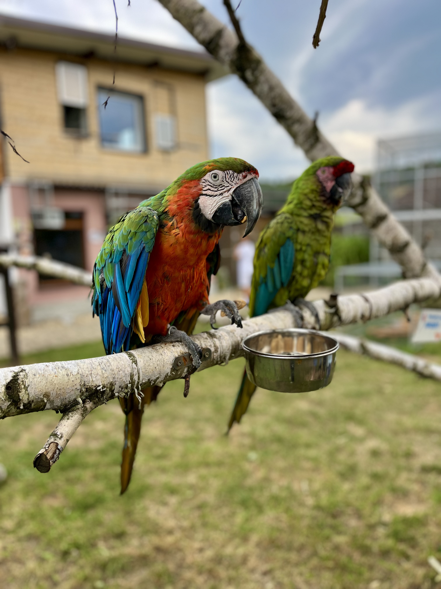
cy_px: 294
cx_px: 220
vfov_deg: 67.3
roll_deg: +2.3
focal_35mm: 26
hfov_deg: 53.1
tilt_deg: -7.9
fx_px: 442
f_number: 1.6
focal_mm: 5.1
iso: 50
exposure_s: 1/483
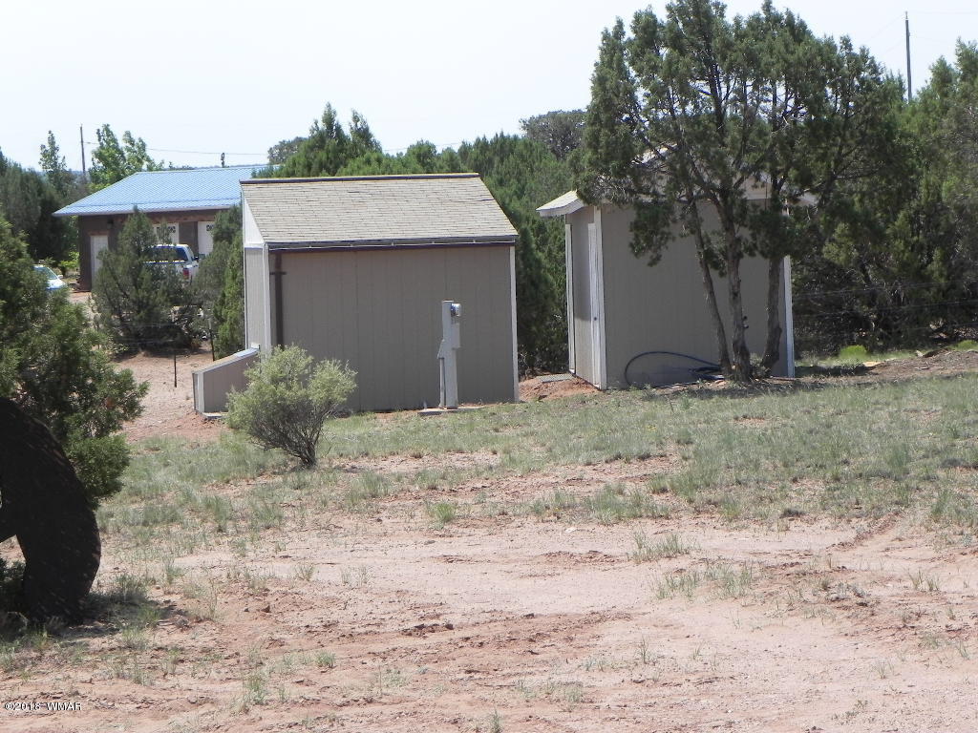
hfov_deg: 16.8
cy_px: 366
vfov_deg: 12.7
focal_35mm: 117
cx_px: 489
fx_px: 3306
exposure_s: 1/340
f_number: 7.1
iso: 160
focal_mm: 20.8
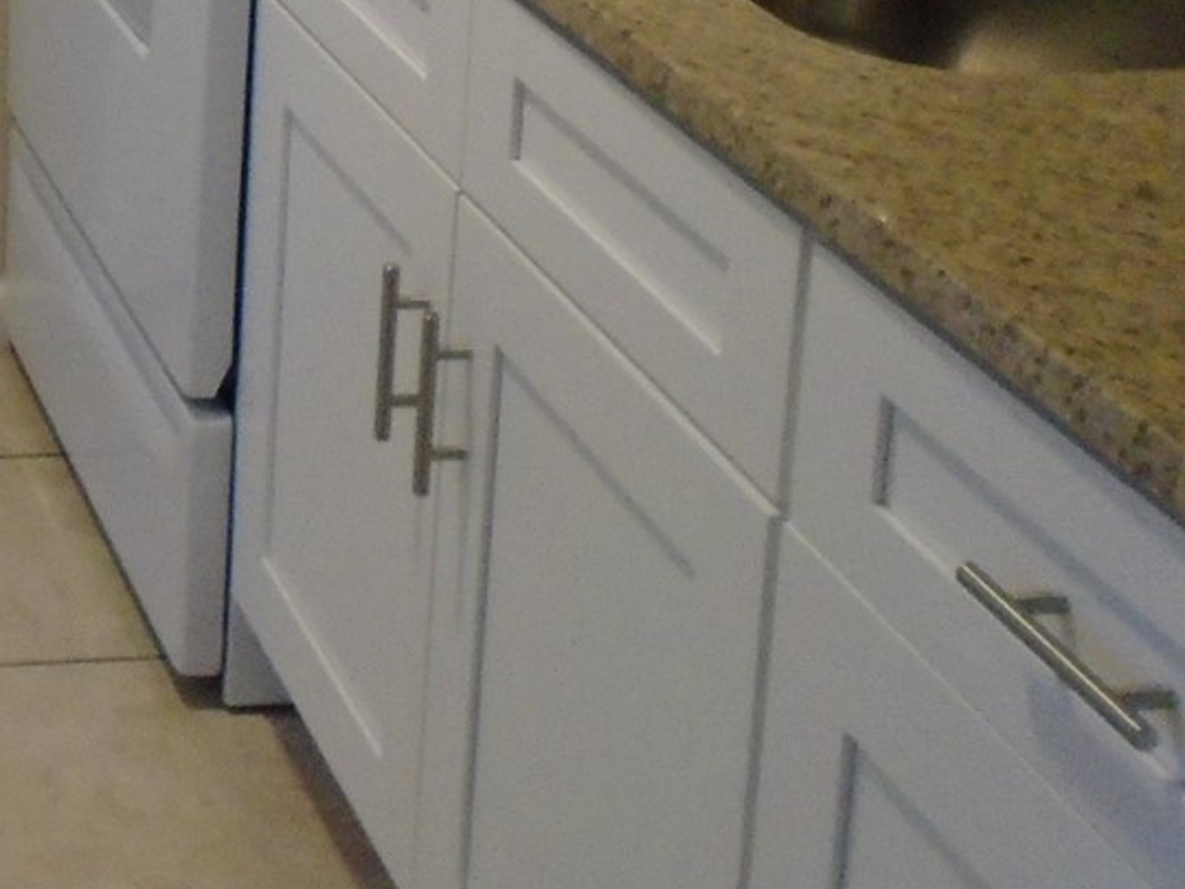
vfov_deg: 17.5
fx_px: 2636
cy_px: -382
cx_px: -309
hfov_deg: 22.9
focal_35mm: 77
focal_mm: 4.6
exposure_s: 1/60
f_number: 3.2
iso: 400
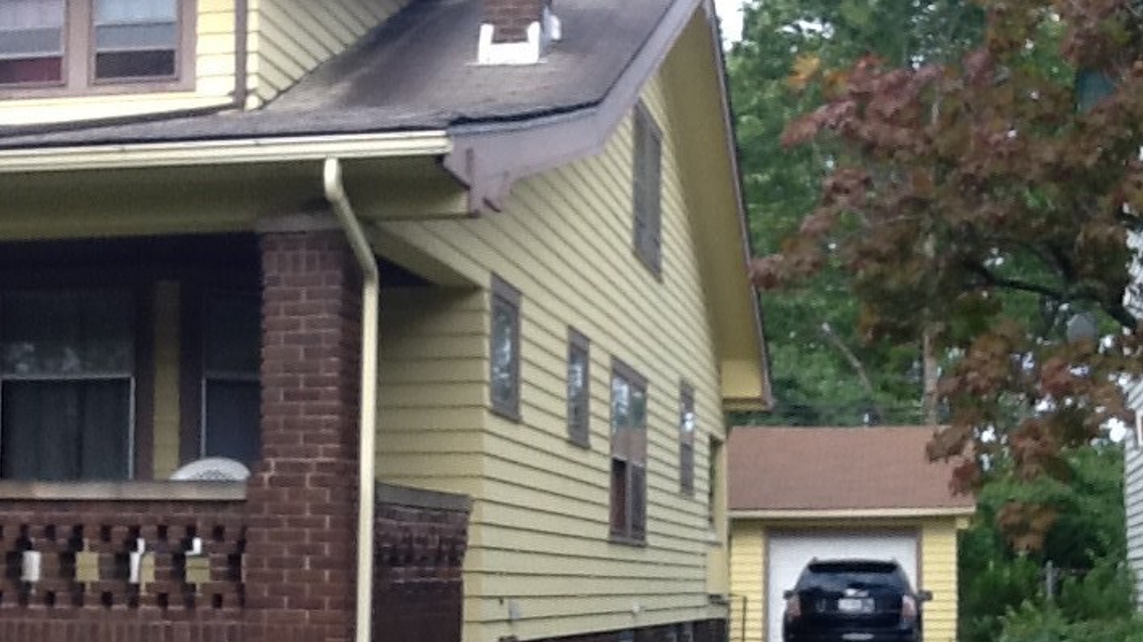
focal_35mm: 65
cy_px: 542
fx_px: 1970
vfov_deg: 18.3
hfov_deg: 32.4
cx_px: 568
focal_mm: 2.03
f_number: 2.4
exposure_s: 1/210
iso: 40
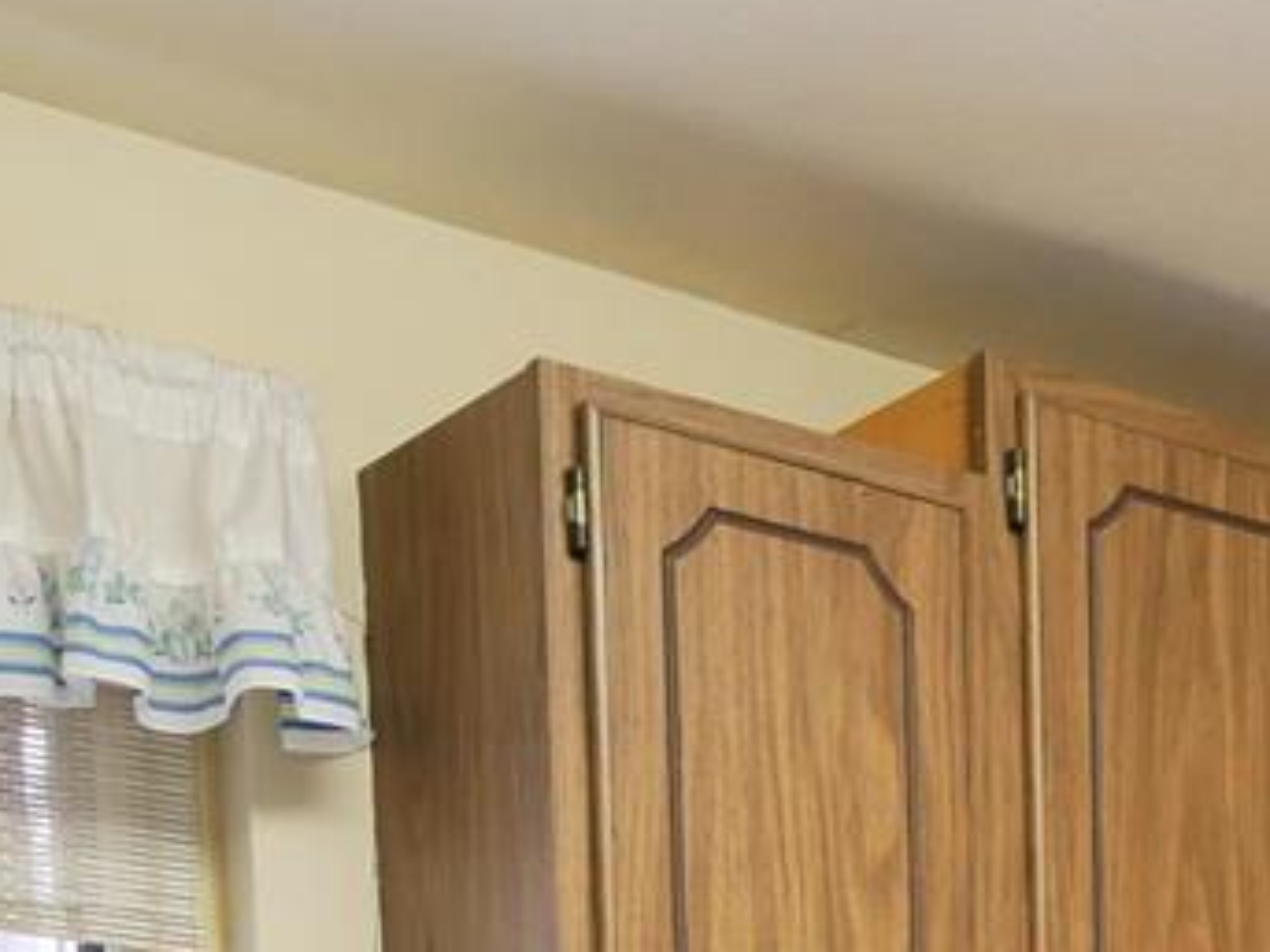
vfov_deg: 14.6
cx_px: 1694
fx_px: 3081
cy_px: 1900
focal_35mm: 84
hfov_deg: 21.0
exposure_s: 1/15
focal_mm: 9
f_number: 4
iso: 800
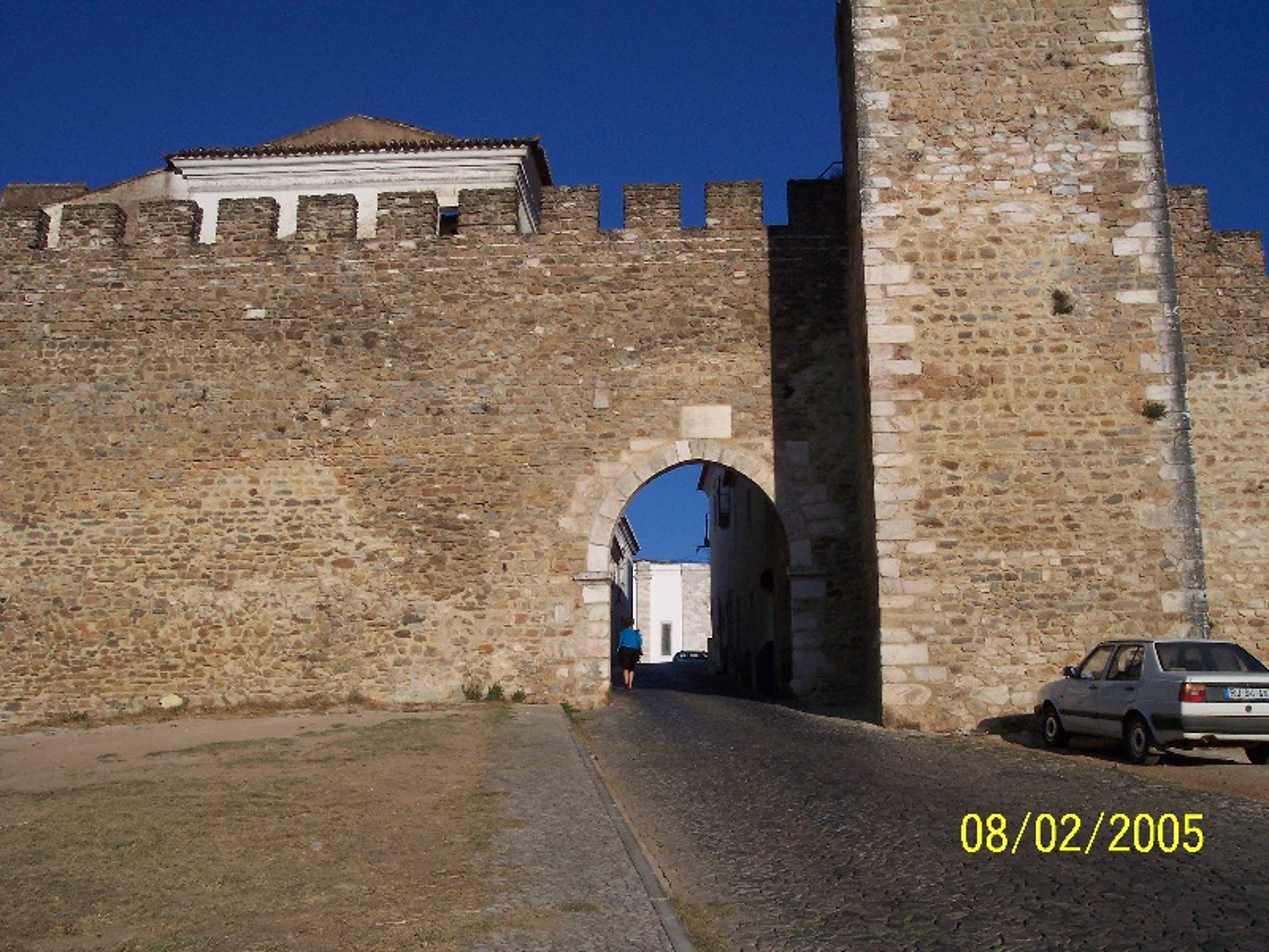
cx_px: 634
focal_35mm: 38
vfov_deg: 37.7
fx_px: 1393
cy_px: 476
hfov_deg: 49.0
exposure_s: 1/1000
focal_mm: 8
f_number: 4.8
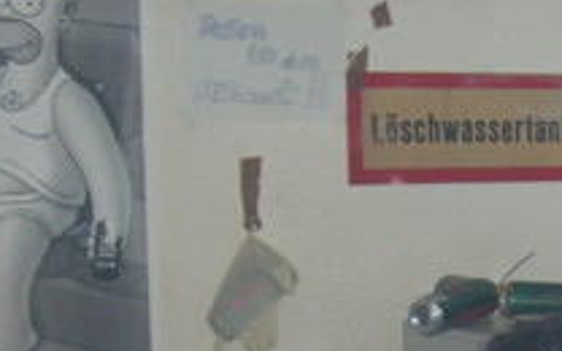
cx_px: 711
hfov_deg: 16.0
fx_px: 1899
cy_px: 386
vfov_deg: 10.4
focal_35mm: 124
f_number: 2.7
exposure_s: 1/60
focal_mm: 6.2
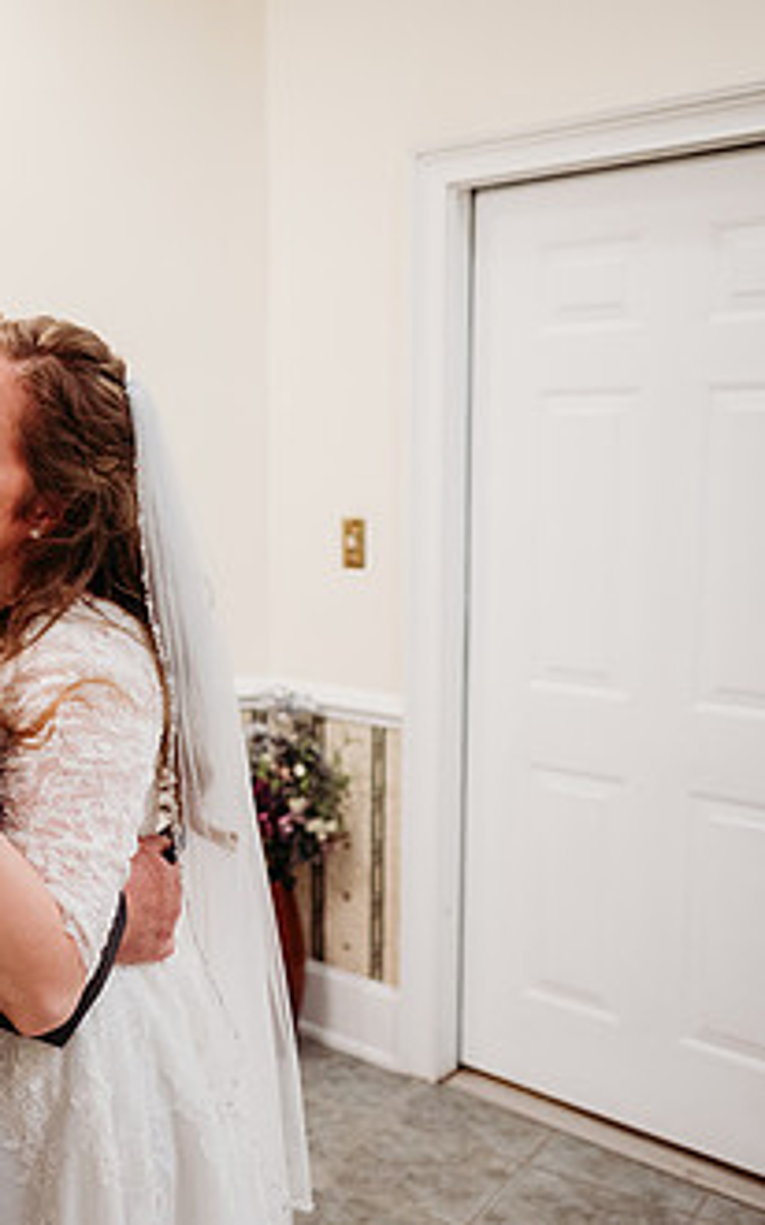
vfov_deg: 46.2
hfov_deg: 27.5
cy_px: 659
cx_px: -56
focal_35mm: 43
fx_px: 1436
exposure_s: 1/200
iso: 1250
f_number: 2.2
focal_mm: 24
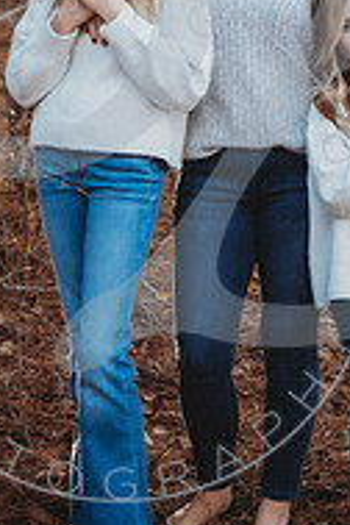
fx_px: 1531
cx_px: 244
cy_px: 33
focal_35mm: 105
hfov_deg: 13.0
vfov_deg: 19.0
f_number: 2.8
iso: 400
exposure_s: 1/250
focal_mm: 44
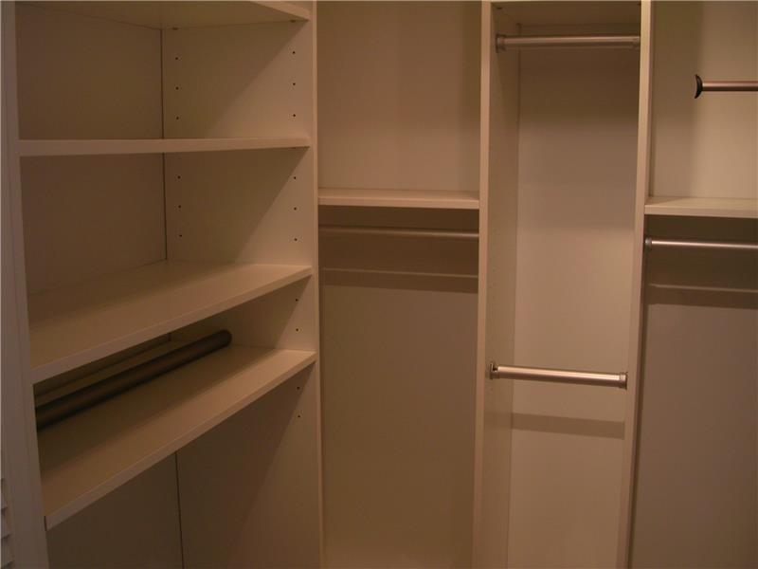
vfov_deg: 37.7
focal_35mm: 38
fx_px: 832
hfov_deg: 49.0
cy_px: 284
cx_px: 379
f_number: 2.8
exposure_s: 1/50.6
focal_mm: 5.8
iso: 50
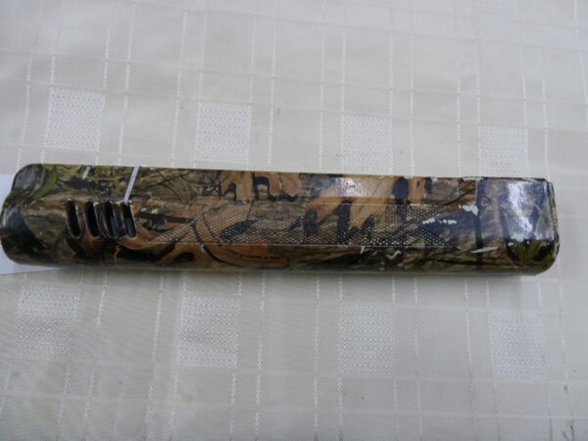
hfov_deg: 69.4
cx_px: 294
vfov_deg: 54.9
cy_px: 220
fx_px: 425
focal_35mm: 25
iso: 250
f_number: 3.3
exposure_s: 1/30
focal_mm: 4.1
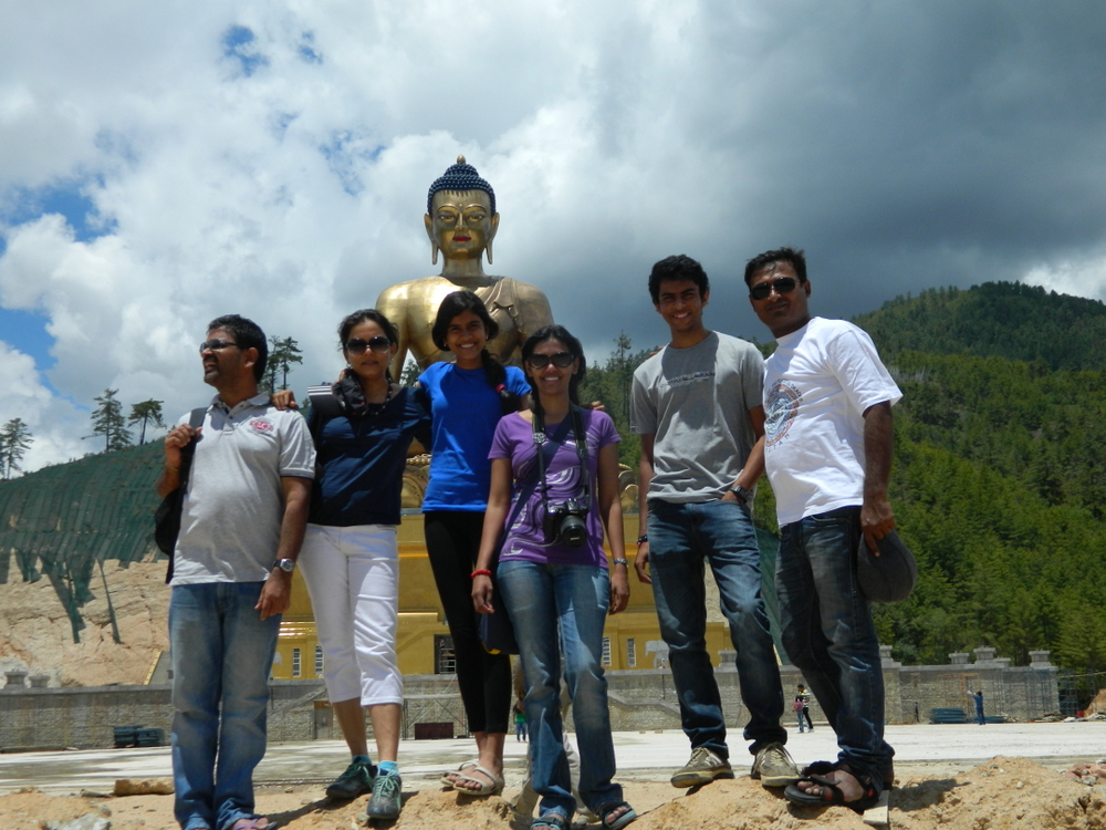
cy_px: 415
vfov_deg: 30.9
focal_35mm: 47
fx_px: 1502
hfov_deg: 40.4
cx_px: 553
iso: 80
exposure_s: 1/250
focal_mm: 8.4
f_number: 10.2
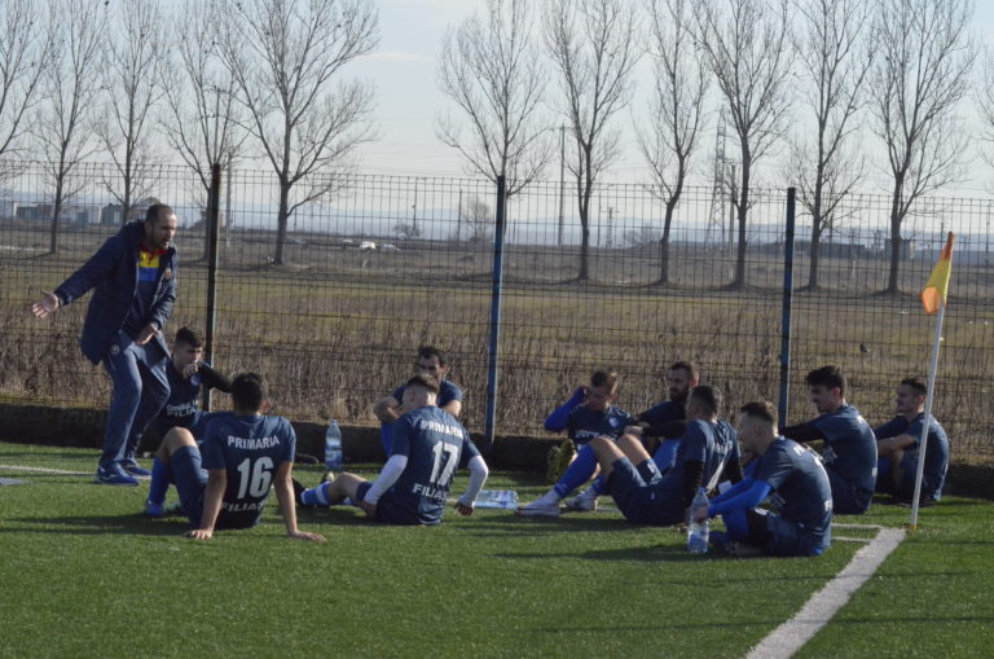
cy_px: 330
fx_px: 2894
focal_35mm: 105
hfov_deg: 19.5
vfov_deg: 13.0
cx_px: 497
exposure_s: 1/2500
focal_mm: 70
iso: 4000
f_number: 13
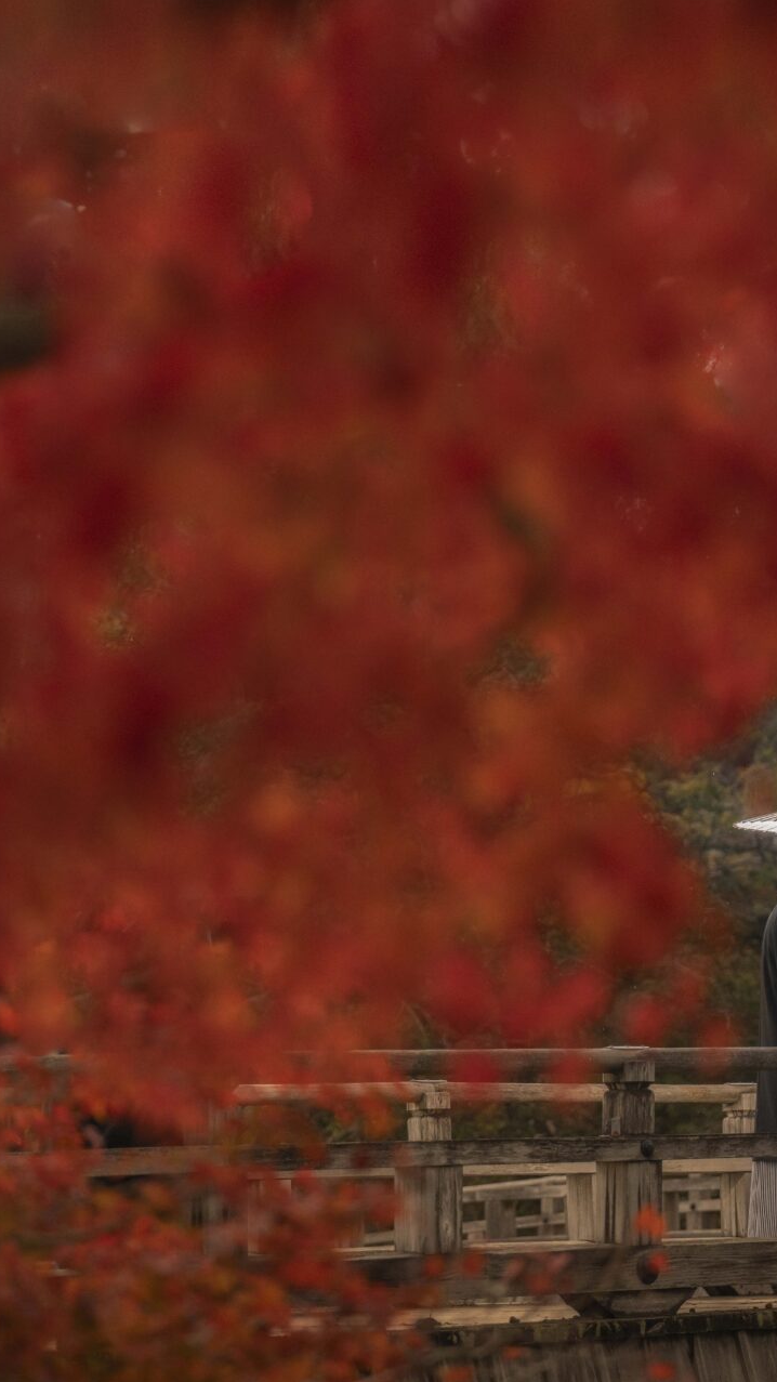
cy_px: 692
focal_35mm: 137
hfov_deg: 8.9
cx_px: 334
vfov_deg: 15.7
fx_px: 5020
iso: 1000
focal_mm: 87
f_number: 2.8
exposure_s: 1/1000
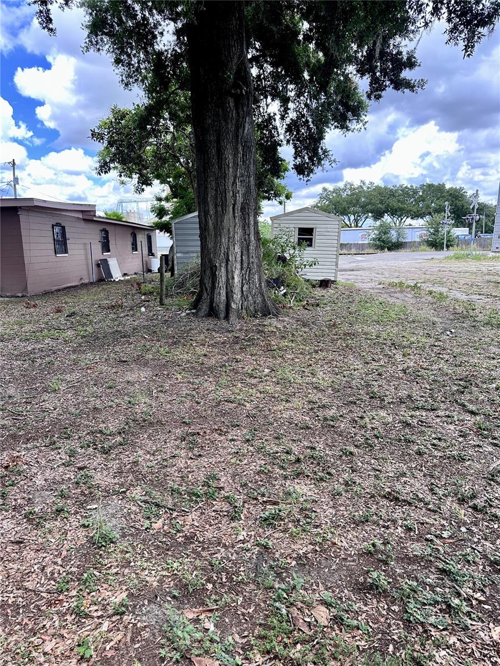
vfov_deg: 71.6
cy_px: 333
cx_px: 250
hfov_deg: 56.8
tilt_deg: -10.7
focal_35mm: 24
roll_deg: +1.5
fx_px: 462
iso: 80
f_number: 1.78
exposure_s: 1/690
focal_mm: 6.86
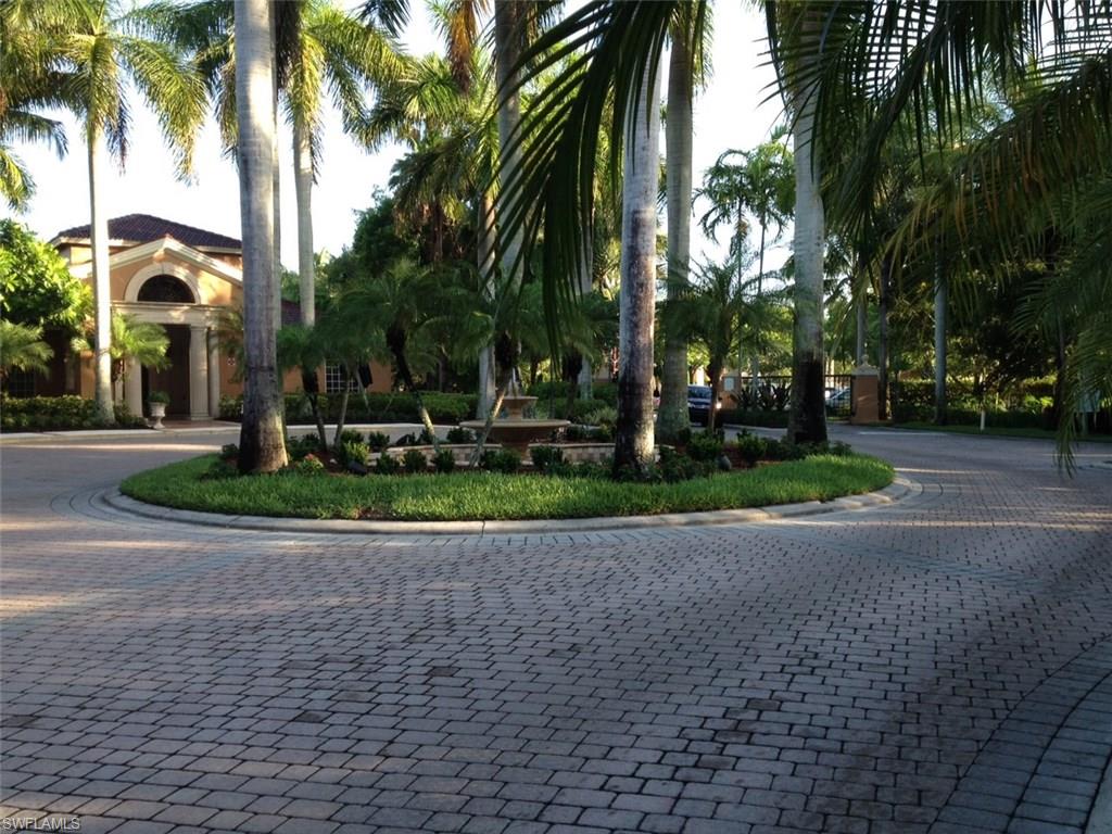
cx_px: 556
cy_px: 417
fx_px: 1124
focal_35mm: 35
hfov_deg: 52.6
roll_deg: -0.3
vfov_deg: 40.7
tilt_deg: -4.7
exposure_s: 1/176
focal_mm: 4.28
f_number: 2.4
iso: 50
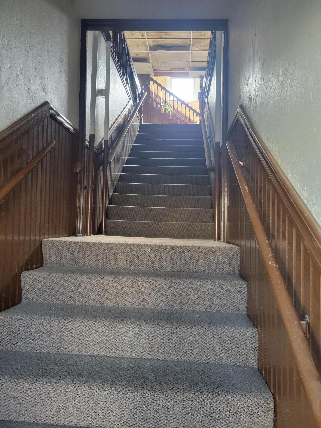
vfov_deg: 67.3
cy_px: 214
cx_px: 160
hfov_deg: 53.1
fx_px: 321
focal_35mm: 26
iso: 250
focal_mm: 5.4
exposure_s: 1/119
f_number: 1.8
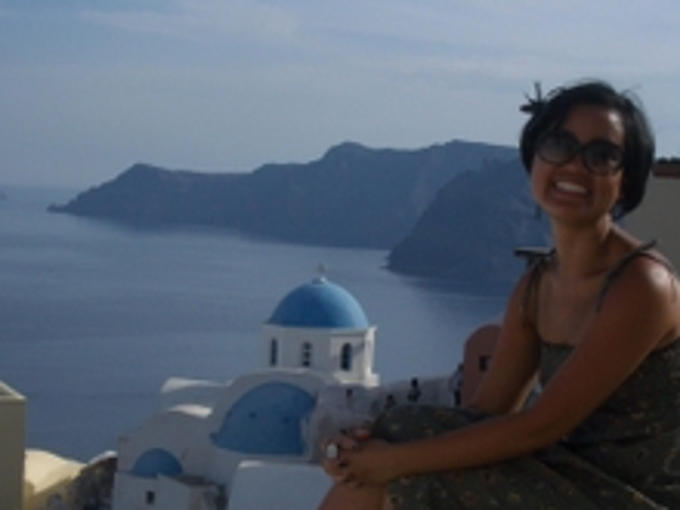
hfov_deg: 25.0
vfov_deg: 18.9
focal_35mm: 78
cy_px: 308
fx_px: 1532
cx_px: 374
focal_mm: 8.2
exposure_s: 1/800
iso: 50
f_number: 5
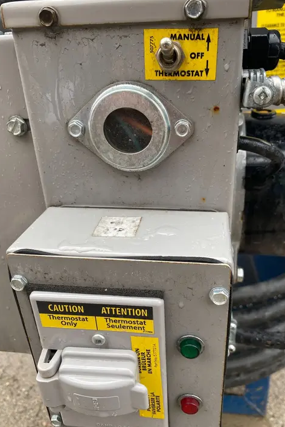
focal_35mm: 28
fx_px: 332
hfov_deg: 46.3
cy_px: 216
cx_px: 158
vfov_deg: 65.5
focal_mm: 4.25
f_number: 1.8
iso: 40
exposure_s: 1/122
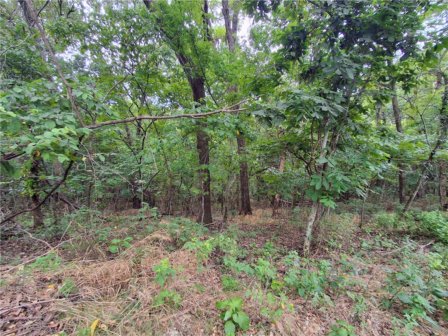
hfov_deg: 94.5
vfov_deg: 78.1
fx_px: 207
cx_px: 224
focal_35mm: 16
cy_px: 168
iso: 64
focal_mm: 1.64
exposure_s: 1/60
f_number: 2.2
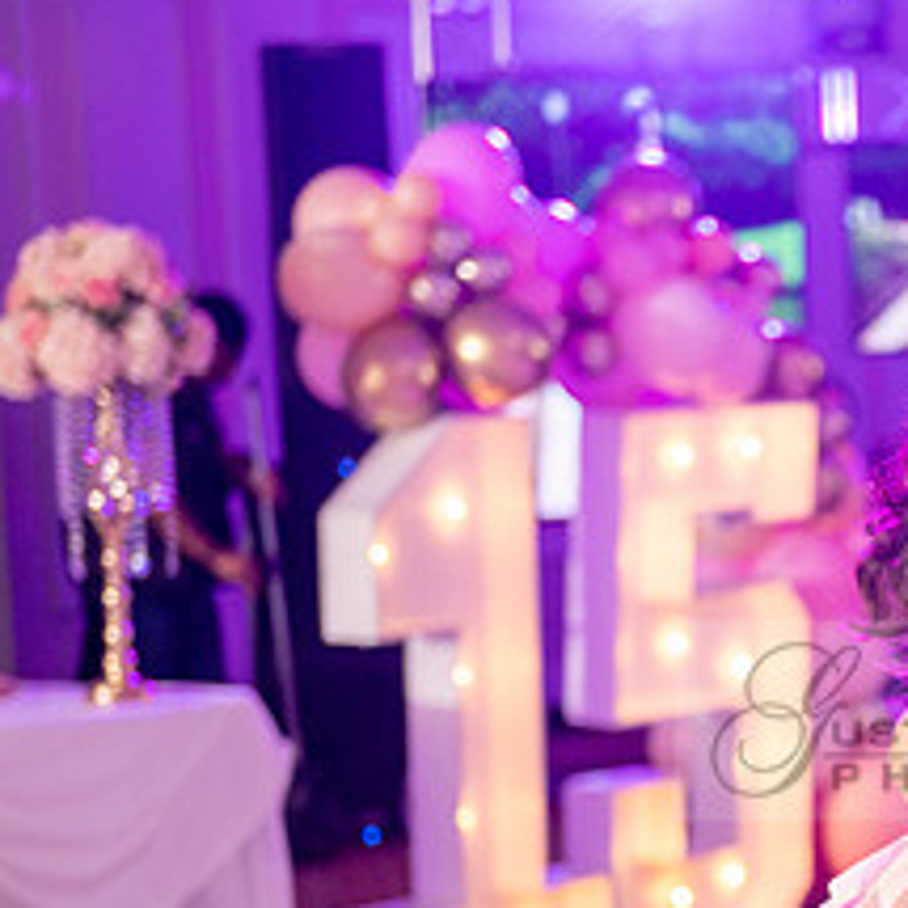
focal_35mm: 126
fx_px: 3739
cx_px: 1043
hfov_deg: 13.5
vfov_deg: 13.8
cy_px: 720
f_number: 2.8
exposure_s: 1/160
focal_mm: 55
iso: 400
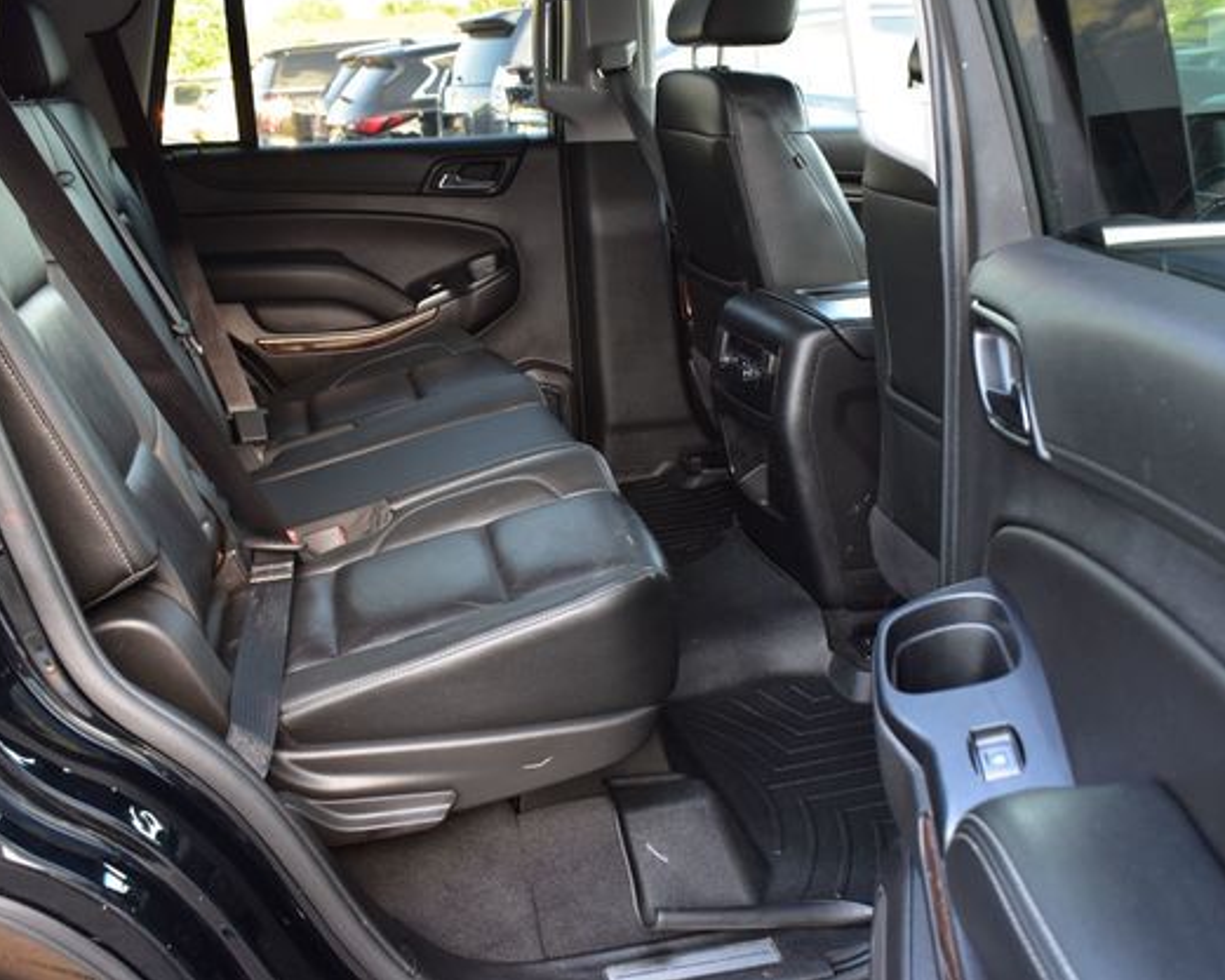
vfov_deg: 39.2
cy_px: 482
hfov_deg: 47.9
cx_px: 593
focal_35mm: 38
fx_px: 1378
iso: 400
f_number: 6.3
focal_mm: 22
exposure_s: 1/15
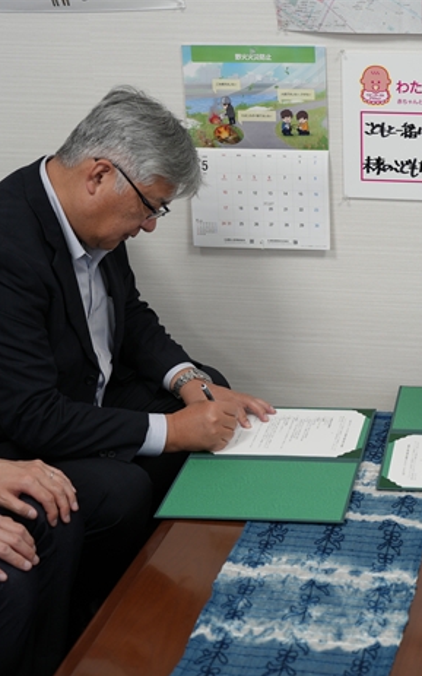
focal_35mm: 74
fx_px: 1363
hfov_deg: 17.4
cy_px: 339
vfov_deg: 27.9
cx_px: 372
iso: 160
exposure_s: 1/50
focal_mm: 48
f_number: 4
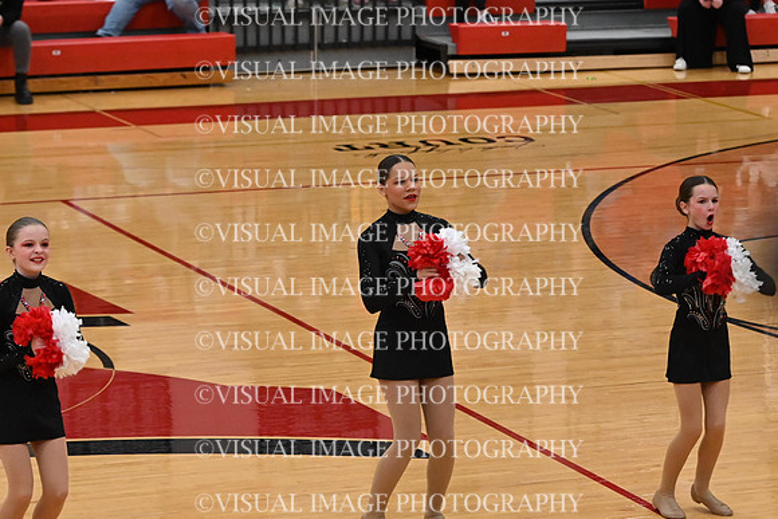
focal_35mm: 165
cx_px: 389
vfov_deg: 8.3
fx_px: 3567
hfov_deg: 12.4
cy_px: 260
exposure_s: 1/400
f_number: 4
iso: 6400
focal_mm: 110
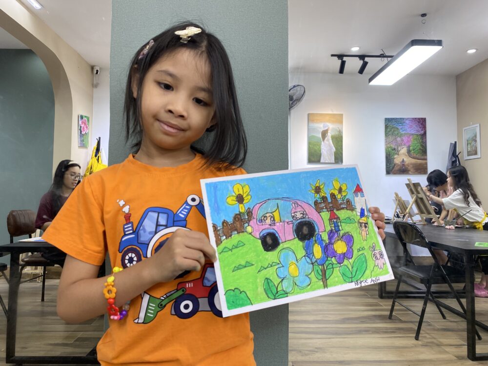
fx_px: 367
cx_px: 244
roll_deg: -0.6
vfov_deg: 53.1
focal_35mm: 26
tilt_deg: +0.4
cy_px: 183
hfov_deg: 67.3
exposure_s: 1/100
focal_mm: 4.25
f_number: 1.8
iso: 64
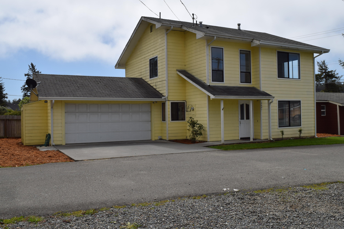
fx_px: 330
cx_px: 172
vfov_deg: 38.4
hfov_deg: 55.1
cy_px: 114
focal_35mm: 34
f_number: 13
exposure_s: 1/200
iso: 100
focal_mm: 23
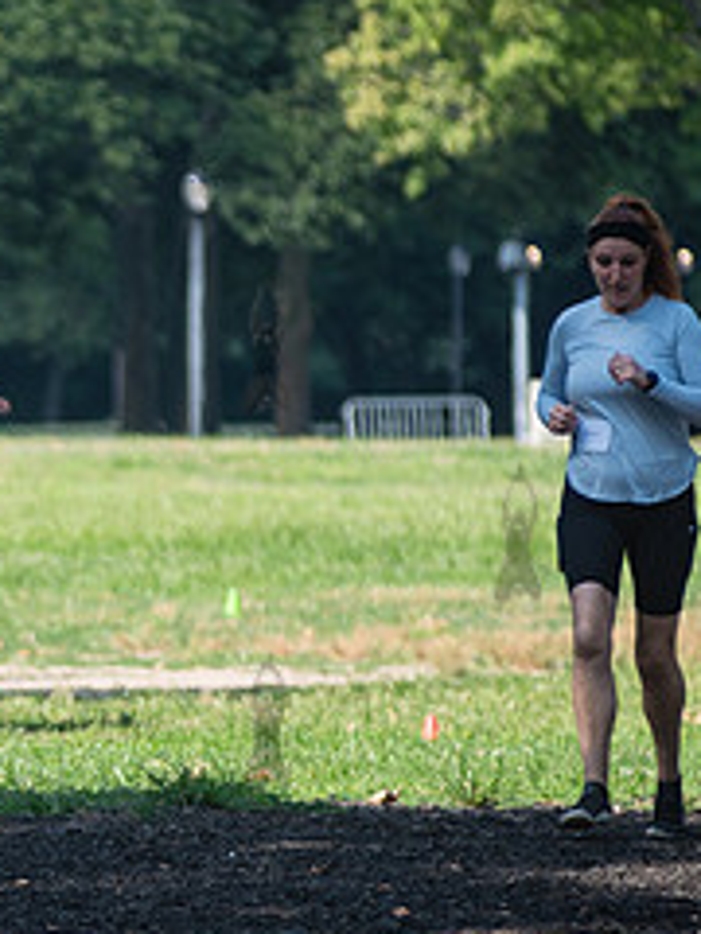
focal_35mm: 594
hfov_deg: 2.5
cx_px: -421
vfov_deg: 3.3
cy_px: 730
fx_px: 16039
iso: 200
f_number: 4
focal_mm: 200
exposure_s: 1/1000
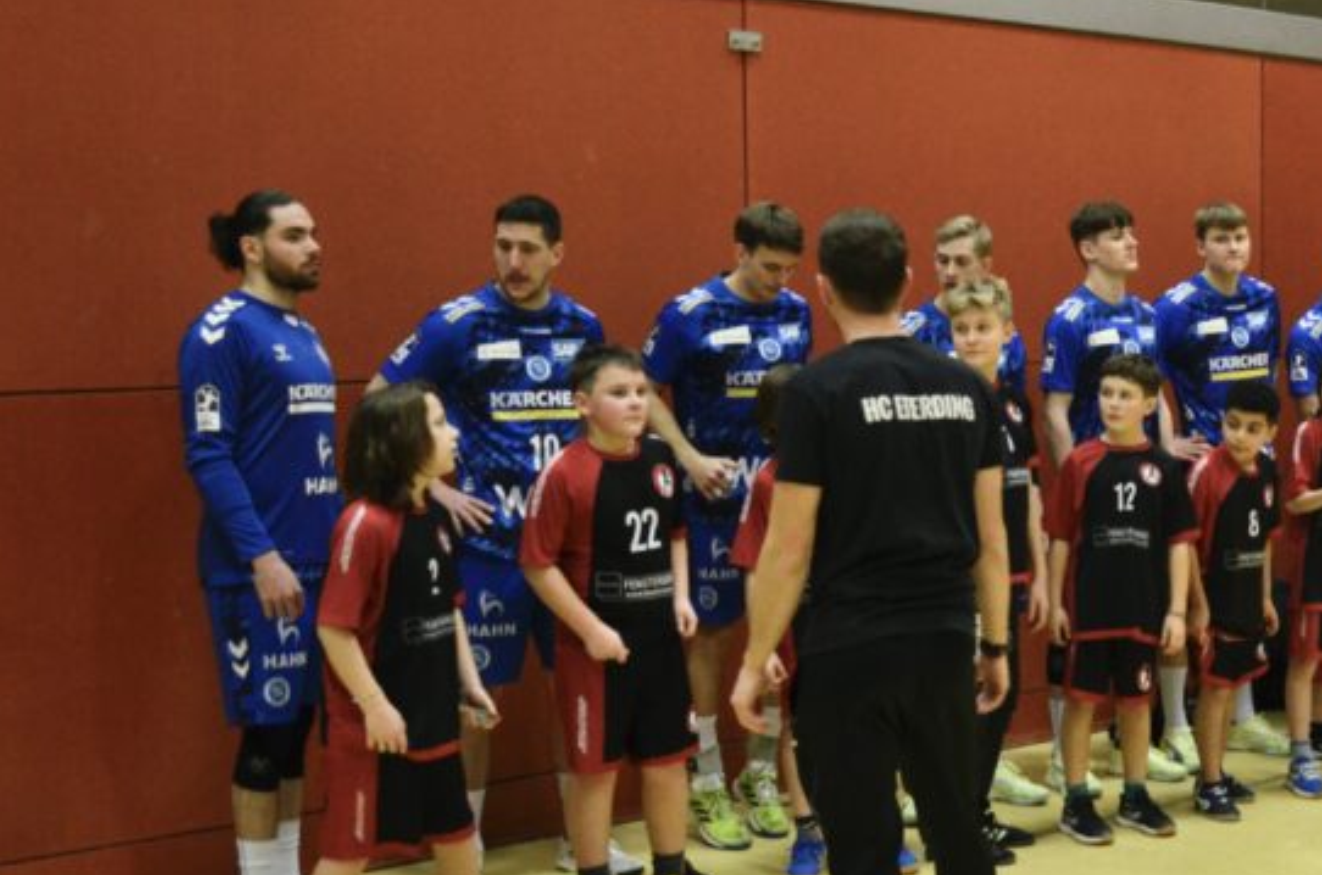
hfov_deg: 36.9
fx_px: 1869
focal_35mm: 51
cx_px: 1149
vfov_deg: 26.3
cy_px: 546
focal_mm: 18
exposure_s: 1/100
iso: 1600
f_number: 3.5
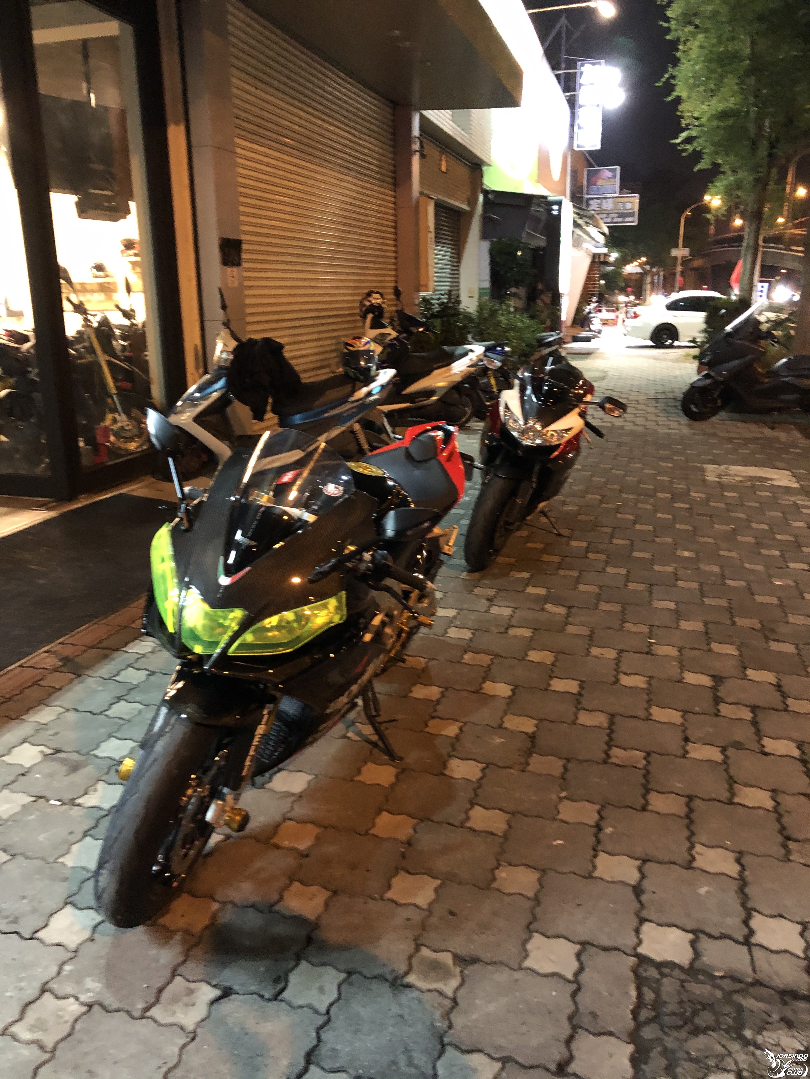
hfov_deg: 49.7
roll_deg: +2.1
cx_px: 405
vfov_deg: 63.4
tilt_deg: -15.5
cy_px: 540
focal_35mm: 28
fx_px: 874
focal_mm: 4
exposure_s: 1/4
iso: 125
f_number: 1.8
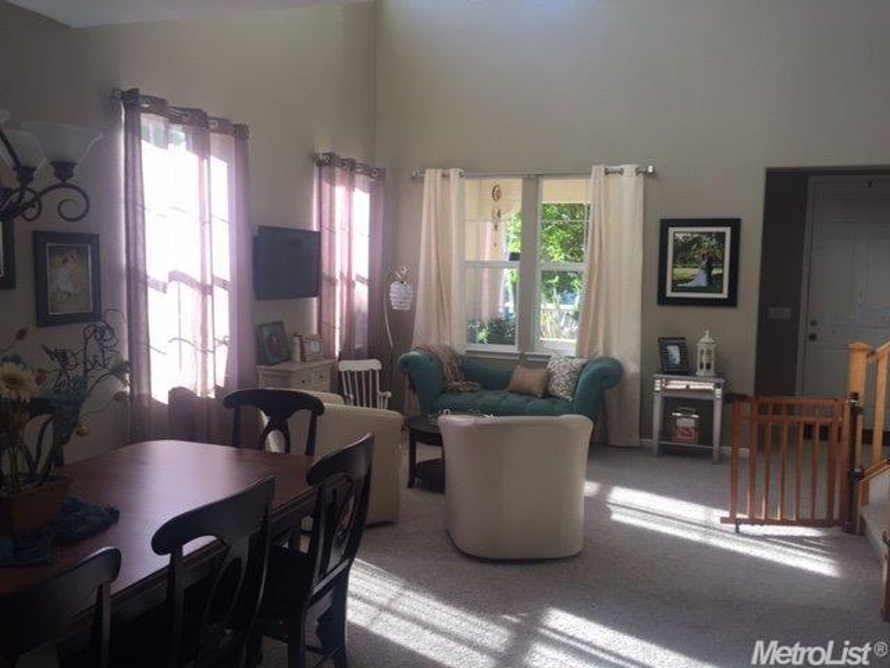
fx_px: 746
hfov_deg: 61.7
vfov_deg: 48.2
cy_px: 334
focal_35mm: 29
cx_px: 445
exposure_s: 1/120
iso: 50
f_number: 2.2
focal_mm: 4.15
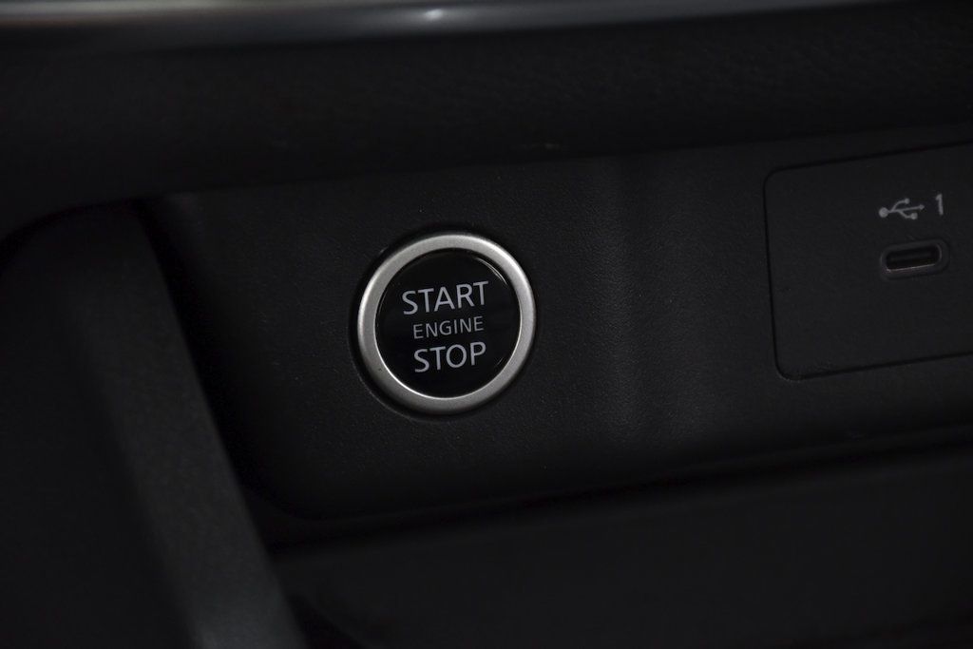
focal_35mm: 210
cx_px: 486
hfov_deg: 9.8
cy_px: 324
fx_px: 5676
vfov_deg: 6.5
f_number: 5.6
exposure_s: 1/40
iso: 1250
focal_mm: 140
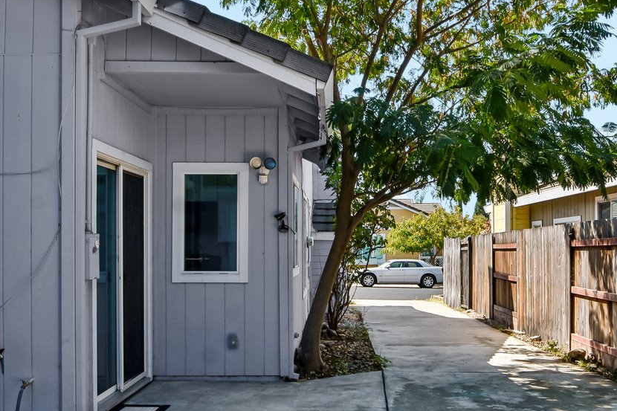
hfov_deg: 51.7
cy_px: 237
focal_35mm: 37
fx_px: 634
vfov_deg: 35.9
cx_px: 356
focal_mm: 10
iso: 100
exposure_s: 1/100
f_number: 8
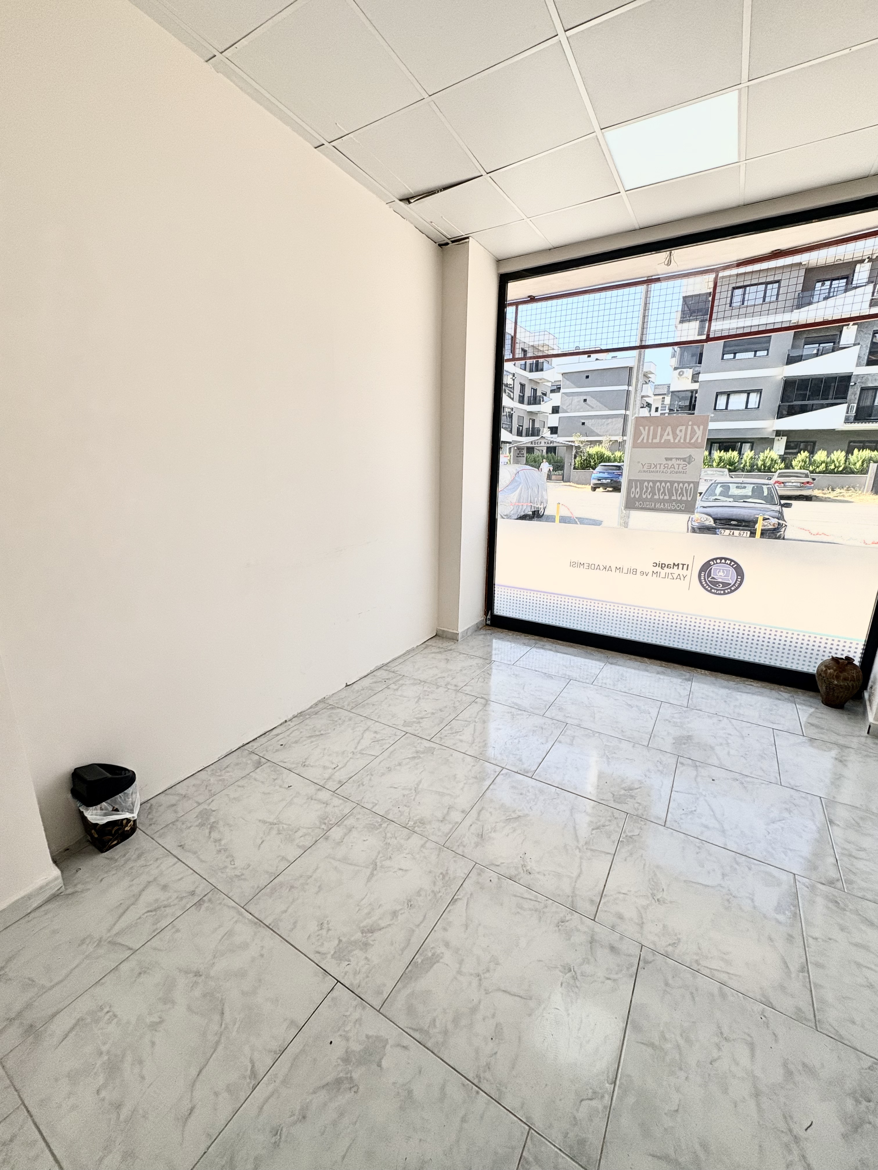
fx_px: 473
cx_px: 439
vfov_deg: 102.1
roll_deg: -1.0
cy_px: 585
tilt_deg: -14.1
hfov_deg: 85.7
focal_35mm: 14
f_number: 2.2
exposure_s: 1/418
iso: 50
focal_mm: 2.22
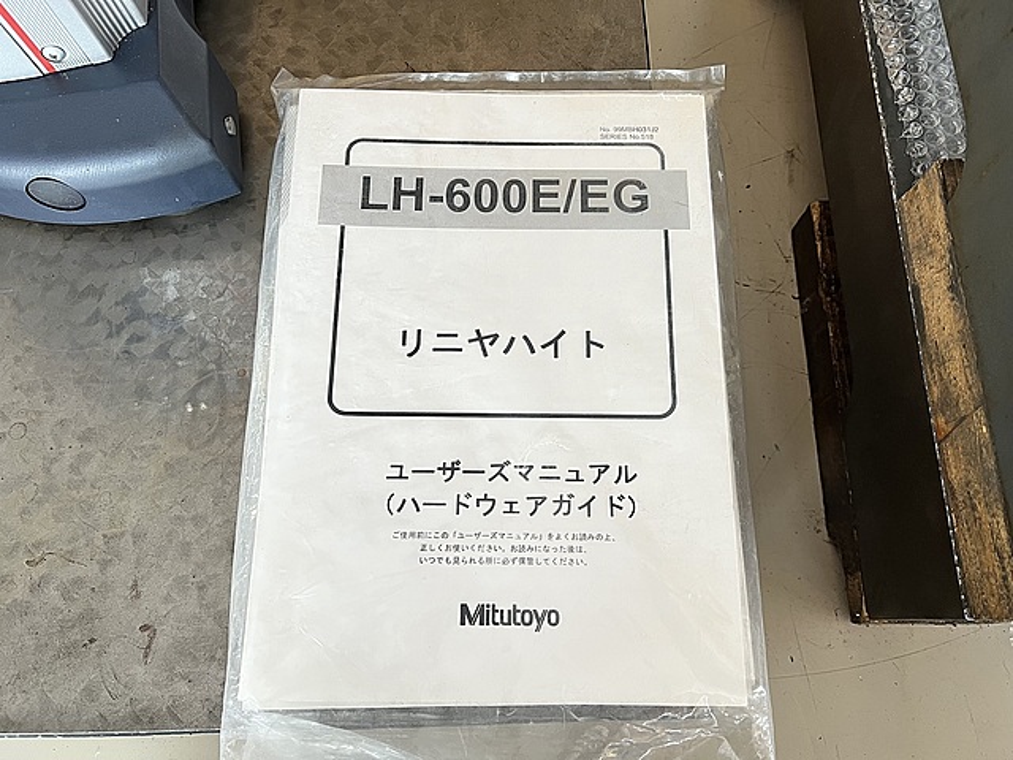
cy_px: 380
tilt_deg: -73.8
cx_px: 506
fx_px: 761
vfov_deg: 53.1
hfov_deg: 67.3
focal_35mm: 26
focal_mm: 5.7
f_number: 1.5
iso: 125
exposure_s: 1/89
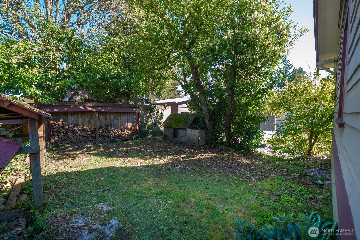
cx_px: 180
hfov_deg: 108.3
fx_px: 130
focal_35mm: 13
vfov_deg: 85.5
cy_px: 120
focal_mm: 13
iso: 160
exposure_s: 1/30
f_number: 7.1
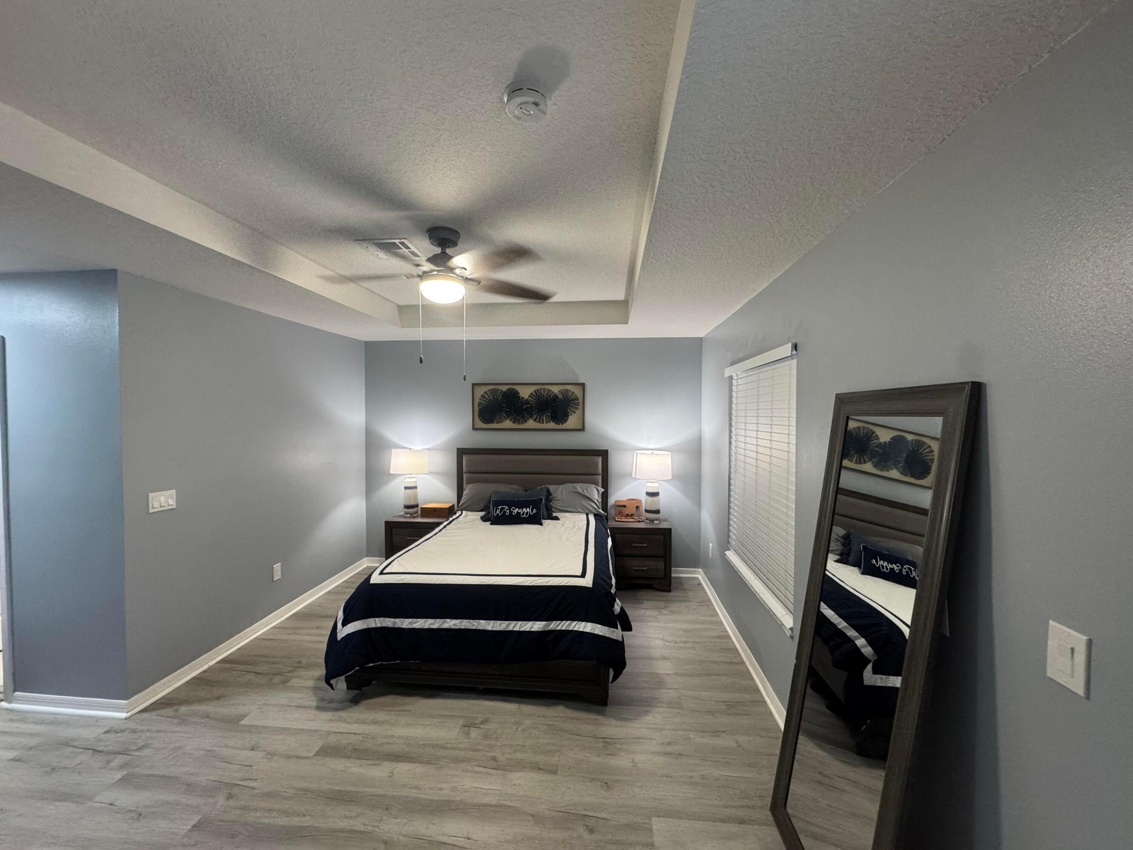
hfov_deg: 102.1
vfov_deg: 85.7
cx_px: 566
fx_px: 458
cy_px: 425
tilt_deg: -1.3
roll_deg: -0.4
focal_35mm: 14
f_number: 2.2
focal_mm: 2.22
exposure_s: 1/60
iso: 250
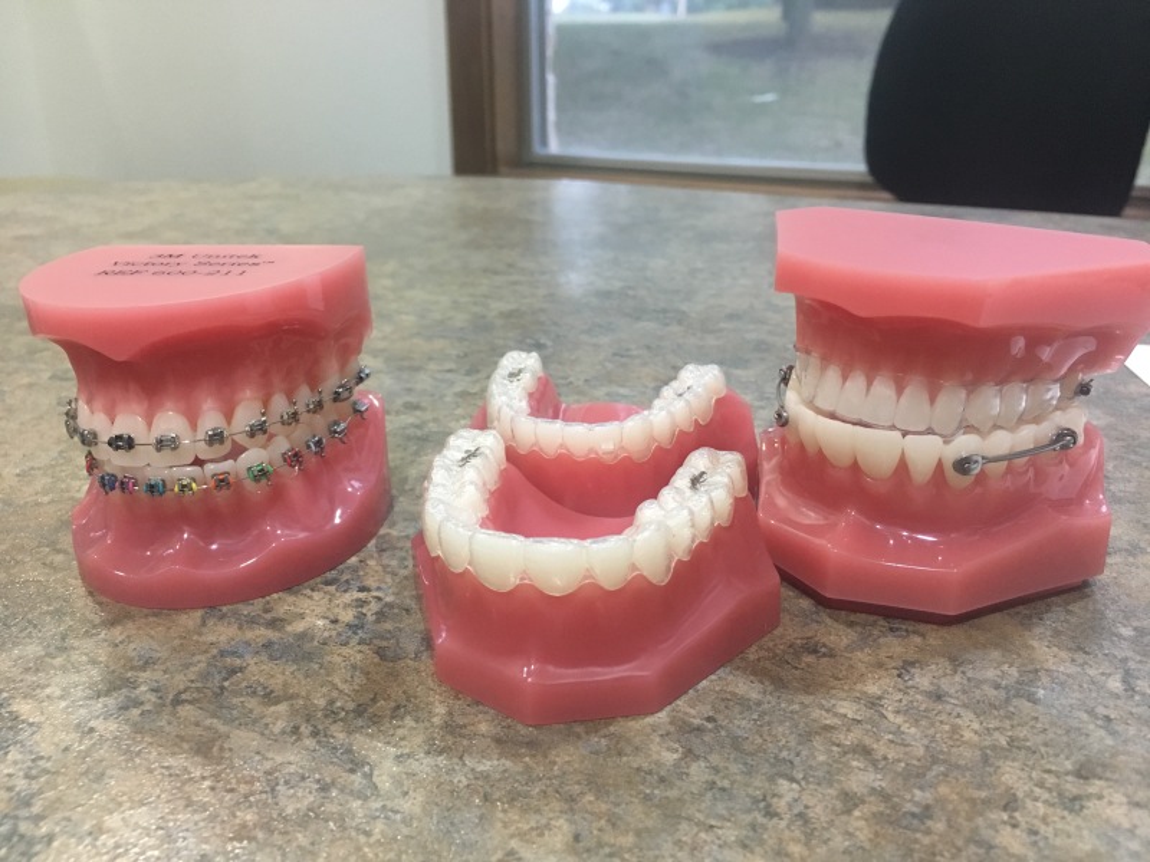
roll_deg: +1.3
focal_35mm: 29
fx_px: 963
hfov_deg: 61.7
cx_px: 575
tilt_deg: -21.3
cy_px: 431
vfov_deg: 48.2
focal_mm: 4.15
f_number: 2.2
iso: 200
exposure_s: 1/24
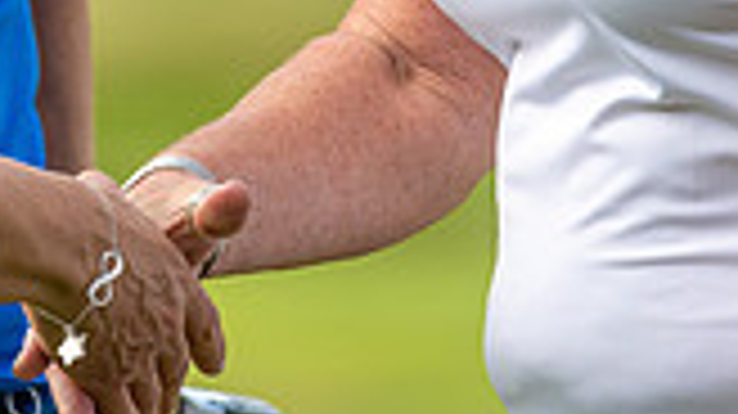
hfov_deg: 1.3
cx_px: 234
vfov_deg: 0.7
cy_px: -367
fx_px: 32541
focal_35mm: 1664
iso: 100
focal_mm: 300
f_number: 4
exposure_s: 1/320
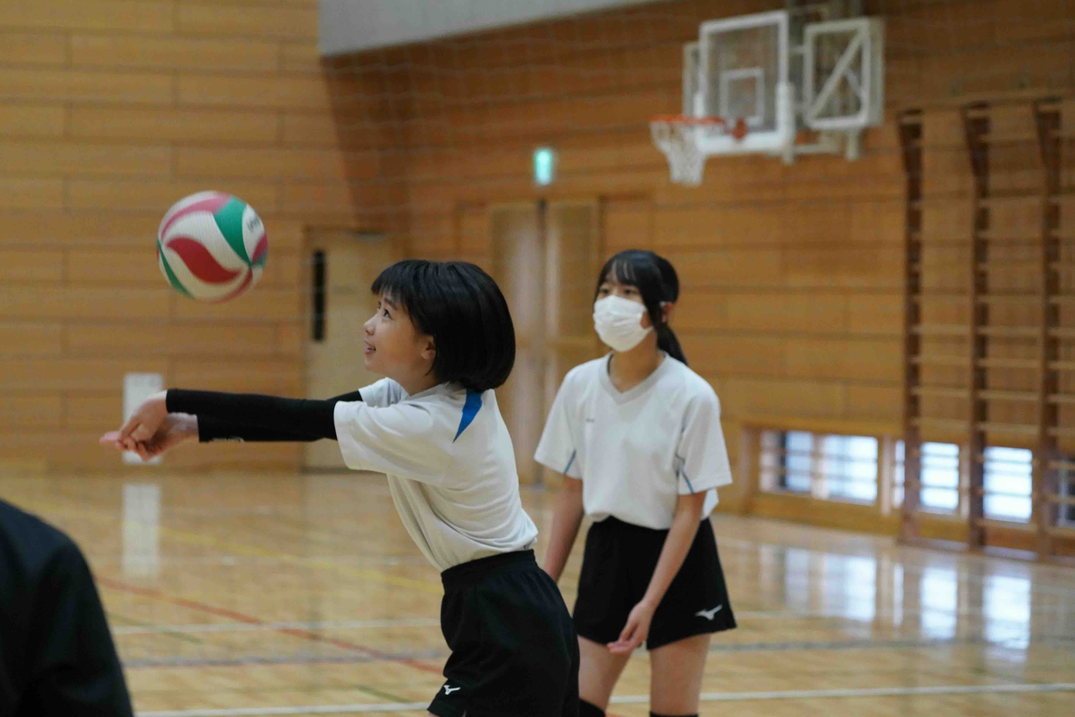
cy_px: 321
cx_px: 480
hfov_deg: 16.9
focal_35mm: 121
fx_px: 3613
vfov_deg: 11.3
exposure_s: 1/500
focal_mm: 100
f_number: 5
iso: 8000
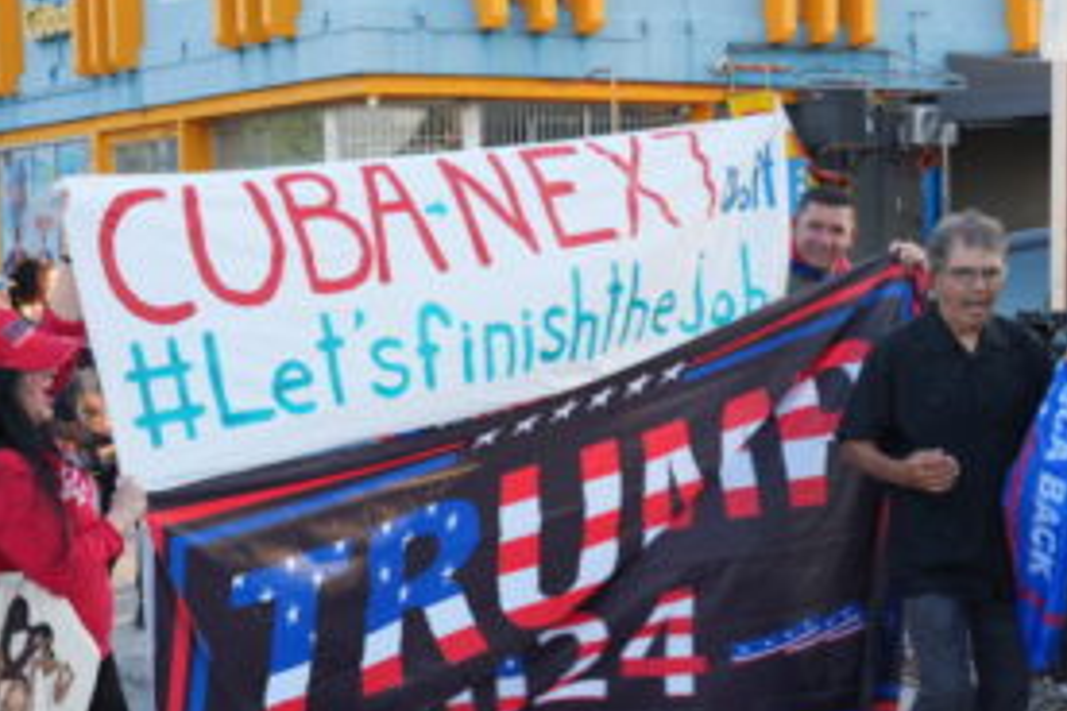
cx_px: 495
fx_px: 1990
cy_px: 398
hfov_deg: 30.0
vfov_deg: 20.3
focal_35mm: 67
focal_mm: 29.4
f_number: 5.6
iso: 100
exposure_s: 1/80
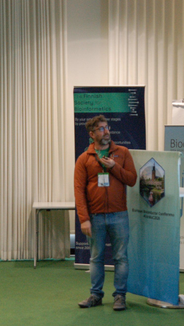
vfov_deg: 18.8
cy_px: 164
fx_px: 988
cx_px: 124
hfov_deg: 10.6
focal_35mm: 114
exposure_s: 1/125
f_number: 3.2
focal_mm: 48
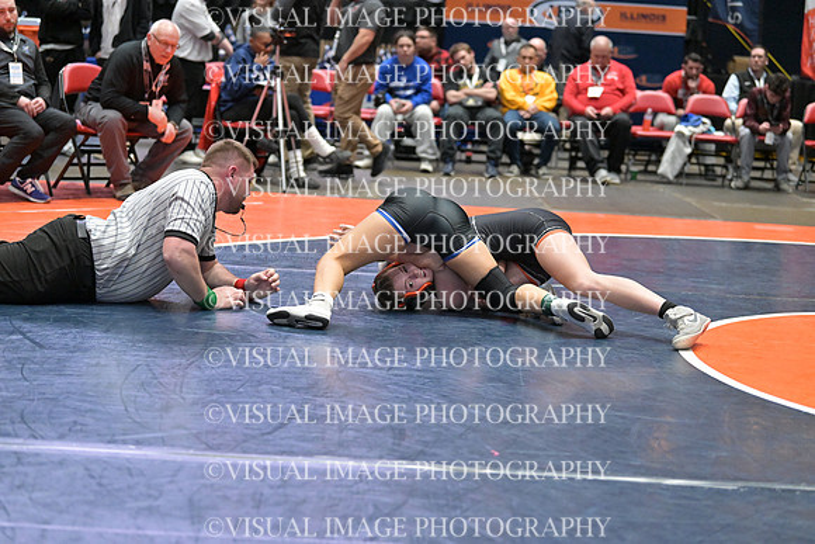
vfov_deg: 19.5
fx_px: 1585
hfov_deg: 28.8
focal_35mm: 70
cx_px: 408
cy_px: 272
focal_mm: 70
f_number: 2.8
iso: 6400
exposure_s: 1/800
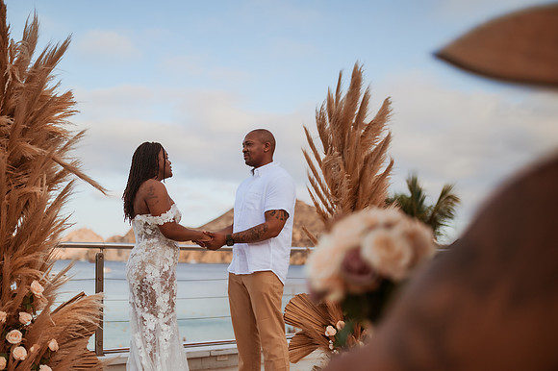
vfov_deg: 34.6
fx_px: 595
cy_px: 203
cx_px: 252
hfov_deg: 50.2
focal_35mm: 38
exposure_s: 1/8000
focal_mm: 35
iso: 250
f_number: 1.4
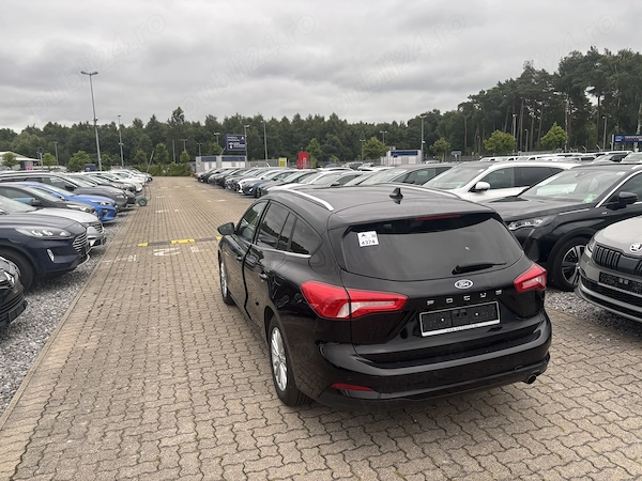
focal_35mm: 26
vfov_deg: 53.1
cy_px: 240
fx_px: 482
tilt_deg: -9.4
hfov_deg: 67.3
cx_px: 321
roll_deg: +0.8
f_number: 1.6
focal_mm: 5.96
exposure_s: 1/574
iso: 50
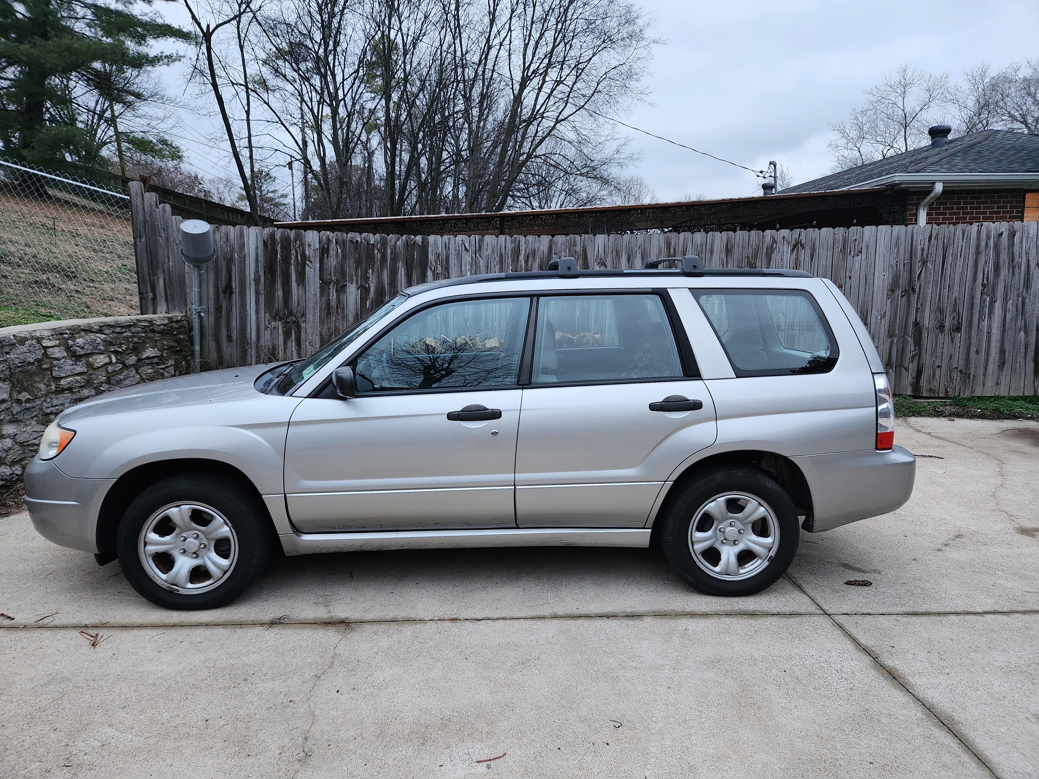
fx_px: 690
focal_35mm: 23
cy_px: 390
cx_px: 520
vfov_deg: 58.9
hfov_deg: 73.9
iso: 640
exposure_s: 1/120
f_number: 1.8
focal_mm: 5.4
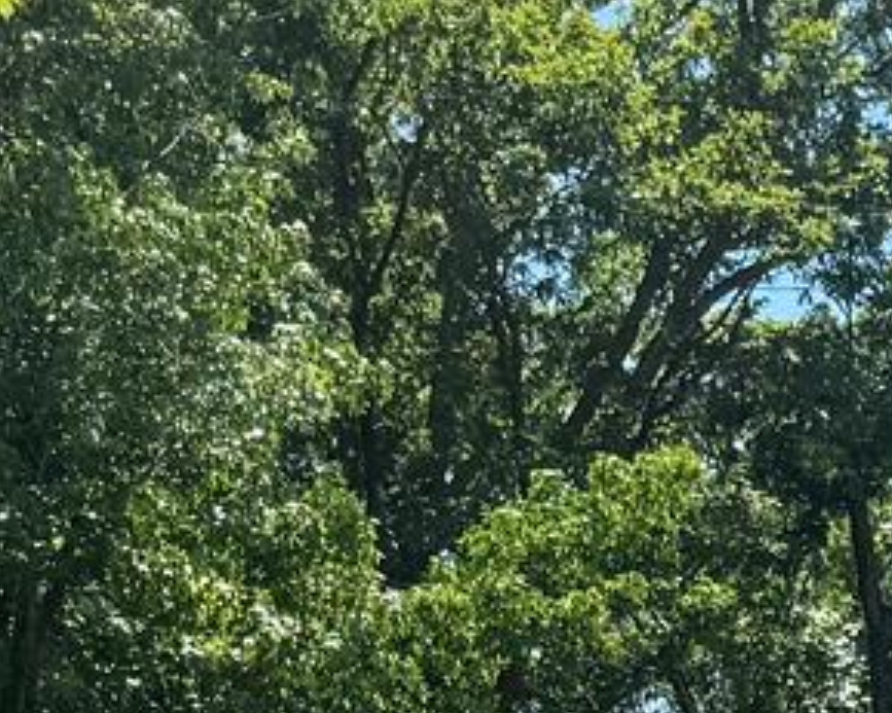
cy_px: 1330
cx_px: 1232
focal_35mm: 166
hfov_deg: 11.3
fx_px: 4381
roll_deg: +1.4
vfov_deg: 8.9
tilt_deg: +6.0
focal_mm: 6.76
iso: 80
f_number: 1.78
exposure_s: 1/2801
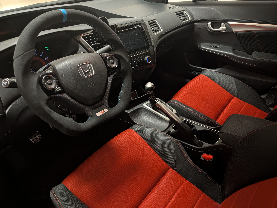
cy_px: 104
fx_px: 192
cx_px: 138
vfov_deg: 56.9
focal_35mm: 24
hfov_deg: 71.5
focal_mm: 6.9
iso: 366
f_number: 1.68
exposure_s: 1/30
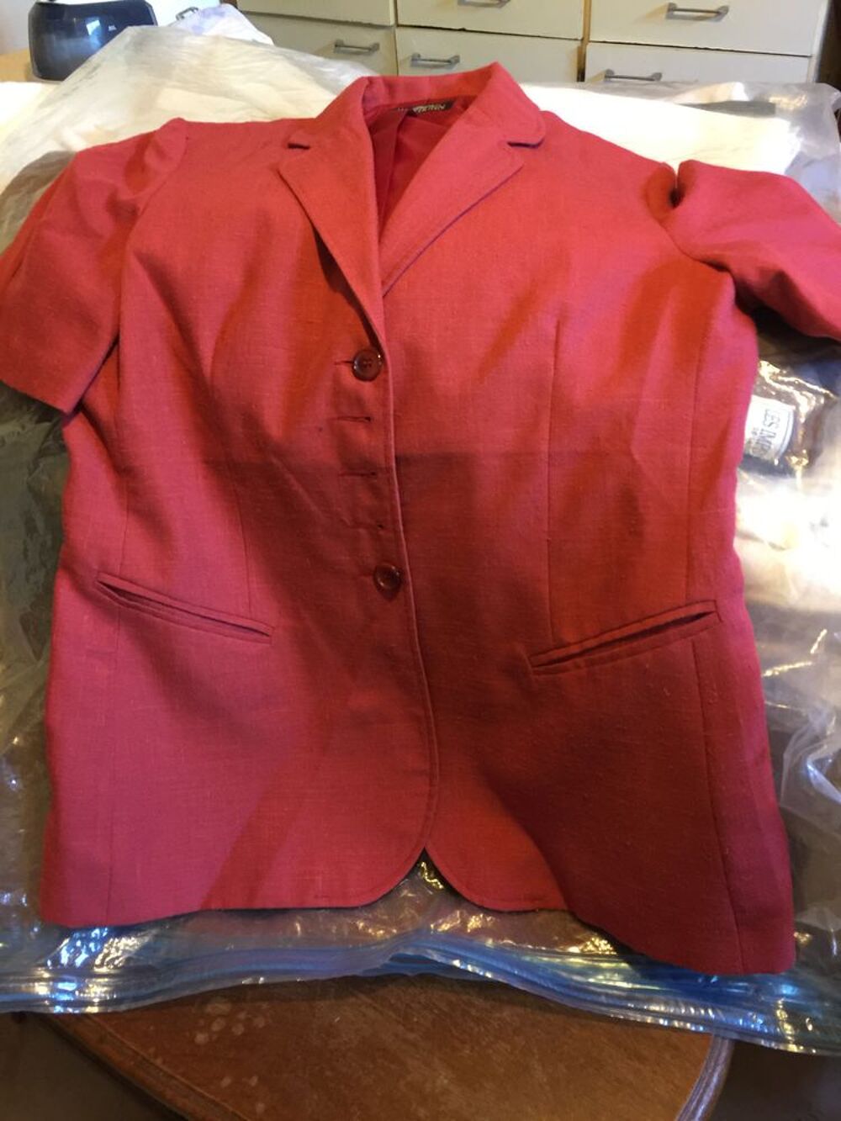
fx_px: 939
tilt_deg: -41.6
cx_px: 420
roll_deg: +5.2
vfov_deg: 61.7
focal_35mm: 29
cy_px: 560
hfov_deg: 48.2
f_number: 2.2
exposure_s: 1/8
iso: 125
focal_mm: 4.15
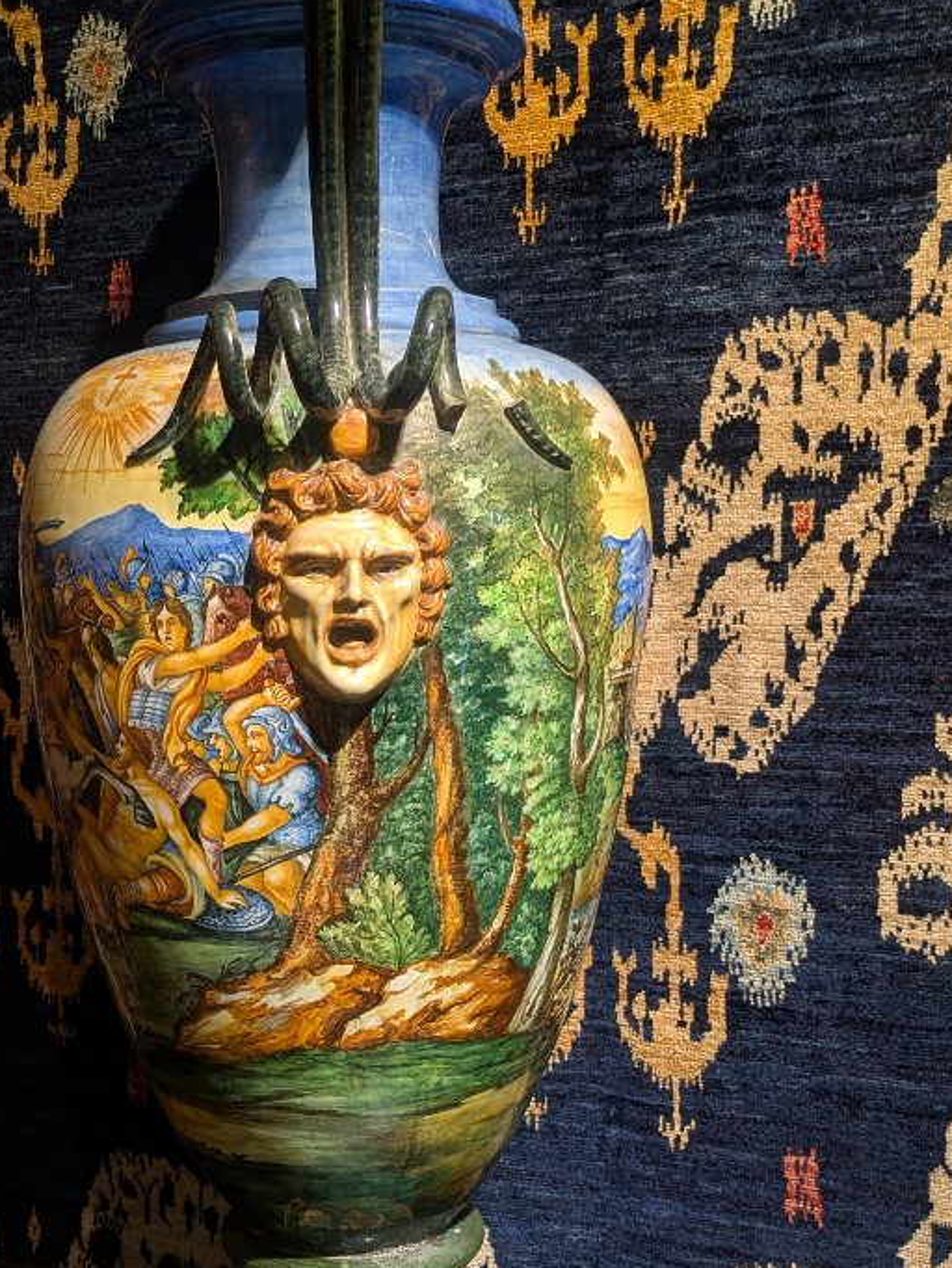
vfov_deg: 42.9
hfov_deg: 32.8
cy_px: 602
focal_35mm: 44
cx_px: 367
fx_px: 1612
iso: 55
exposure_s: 1/50
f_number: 1.89
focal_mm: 5.43
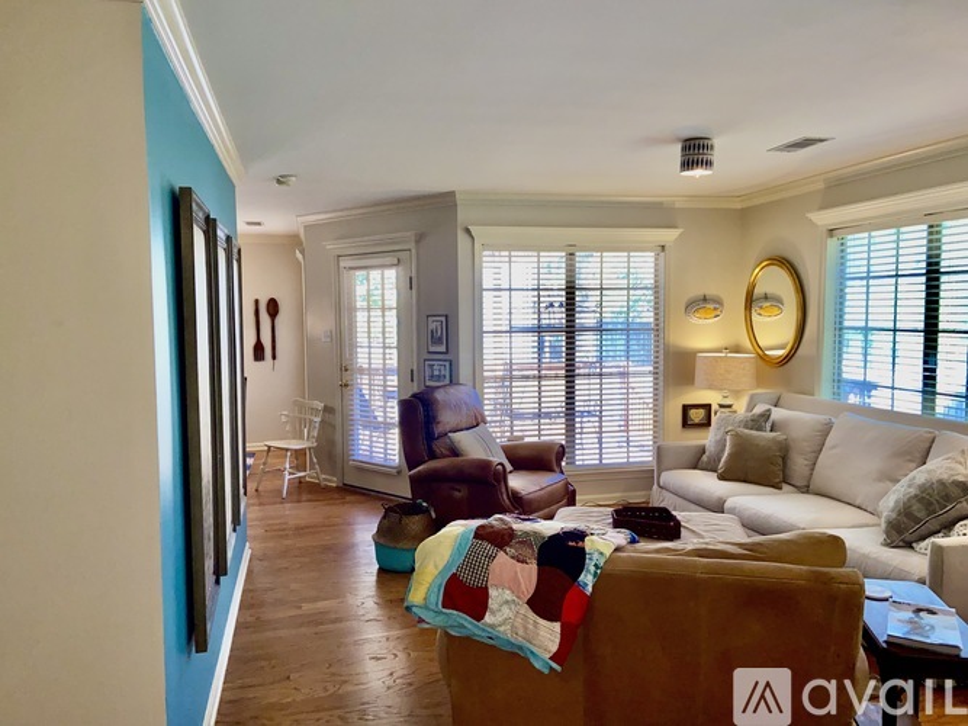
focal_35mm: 26
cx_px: 484
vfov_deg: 53.0
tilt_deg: -3.6
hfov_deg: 67.3
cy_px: 363
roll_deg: +0.9
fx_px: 727
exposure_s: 1/120
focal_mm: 4.25
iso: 100
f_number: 1.8
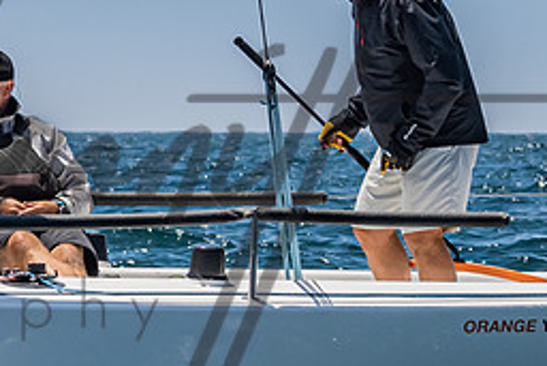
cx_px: -36
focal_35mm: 466
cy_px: 139
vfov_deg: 3.0
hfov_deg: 4.4
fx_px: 7084
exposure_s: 1/1600
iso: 400
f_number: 6.3
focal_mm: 92
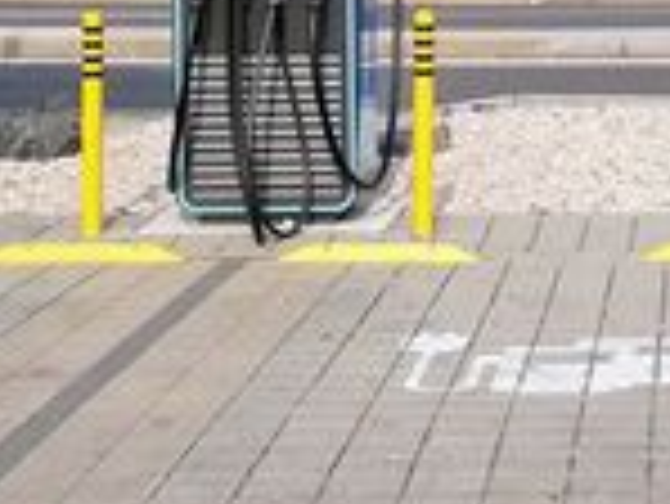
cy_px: -130
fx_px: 2770
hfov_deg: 13.3
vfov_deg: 10.2
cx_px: 872
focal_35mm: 143
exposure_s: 1/903
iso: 50
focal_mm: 5.3
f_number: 1.8
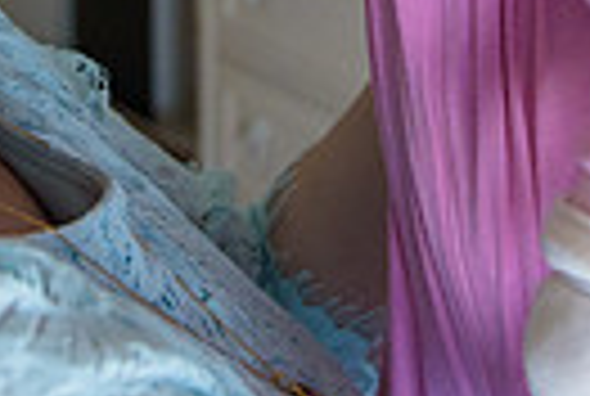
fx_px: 2103
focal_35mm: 128
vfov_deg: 10.0
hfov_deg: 16.0
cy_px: -371
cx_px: 311
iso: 1600
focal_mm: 29
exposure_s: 1/200
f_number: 3.2
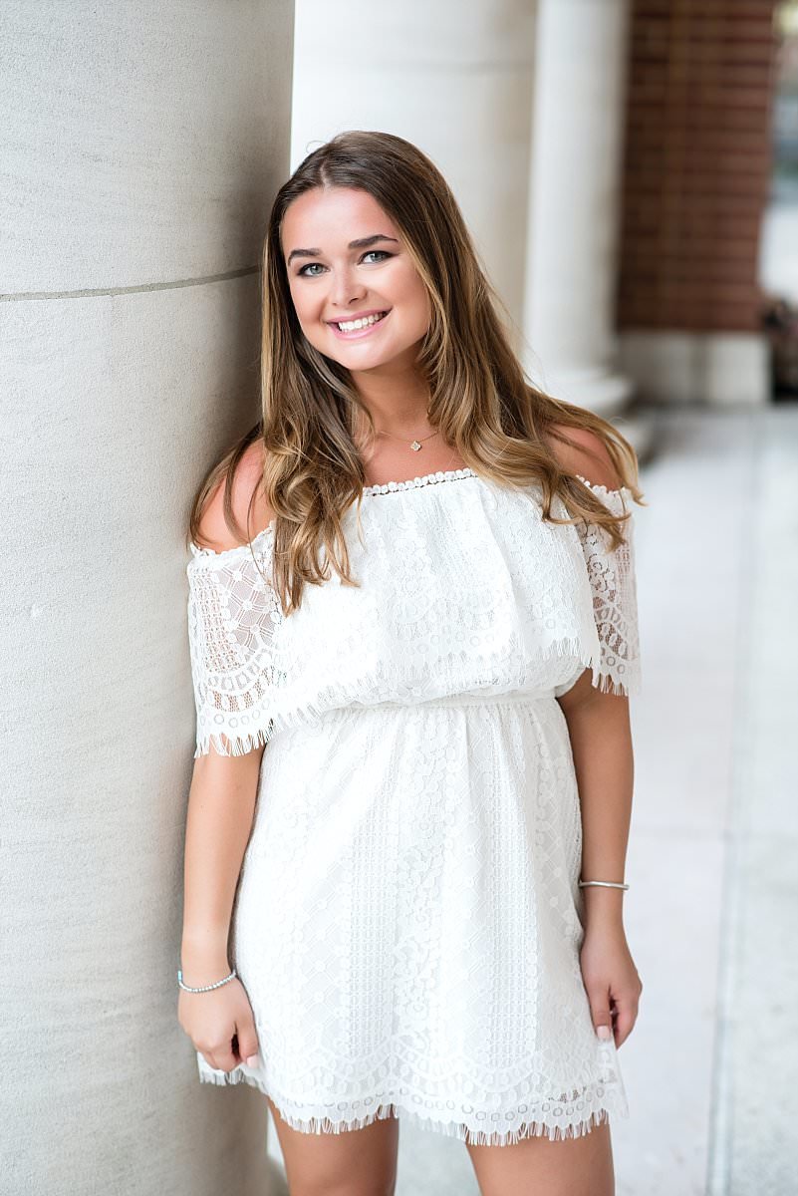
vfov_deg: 23.9
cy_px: 598
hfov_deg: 16.1
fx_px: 2824
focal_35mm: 85
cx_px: 399
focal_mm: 85
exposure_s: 1/400
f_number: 3.2
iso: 400
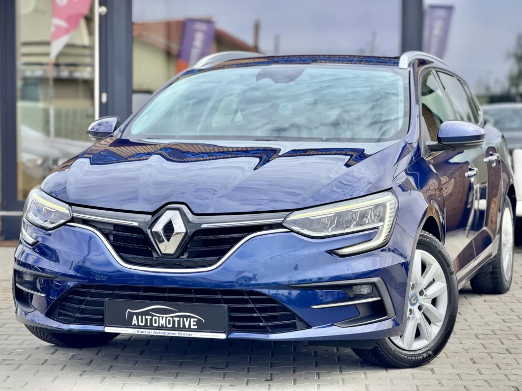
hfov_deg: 19.6
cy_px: 196
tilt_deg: -3.3
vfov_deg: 14.8
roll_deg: +0.0
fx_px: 1508
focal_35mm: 100
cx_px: 261
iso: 50
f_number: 2.8
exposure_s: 1/638
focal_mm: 16.89
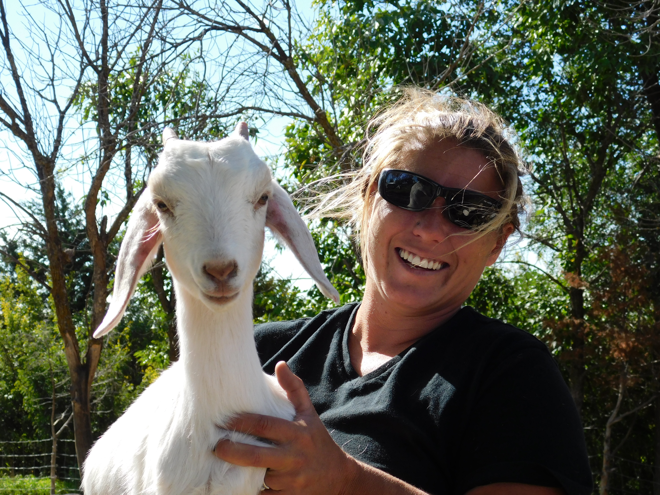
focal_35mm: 66
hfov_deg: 29.4
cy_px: 248
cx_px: 330
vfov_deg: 22.3
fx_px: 1258
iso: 125
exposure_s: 1/400
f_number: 4.2
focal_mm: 11.7
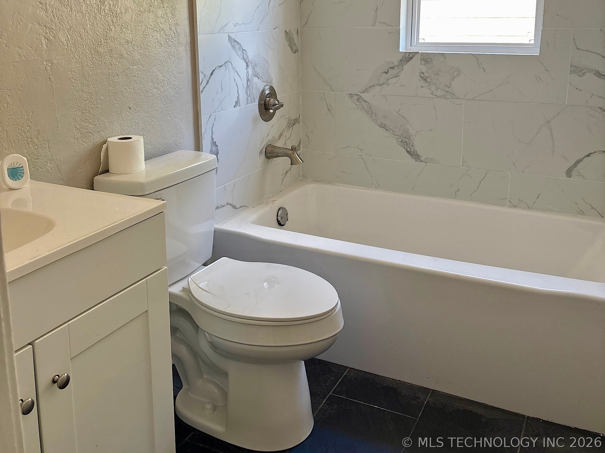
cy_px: 226
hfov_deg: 67.3
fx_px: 454
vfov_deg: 53.1
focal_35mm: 26
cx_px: 302
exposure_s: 1/122
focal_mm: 5.96
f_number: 1.6
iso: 100
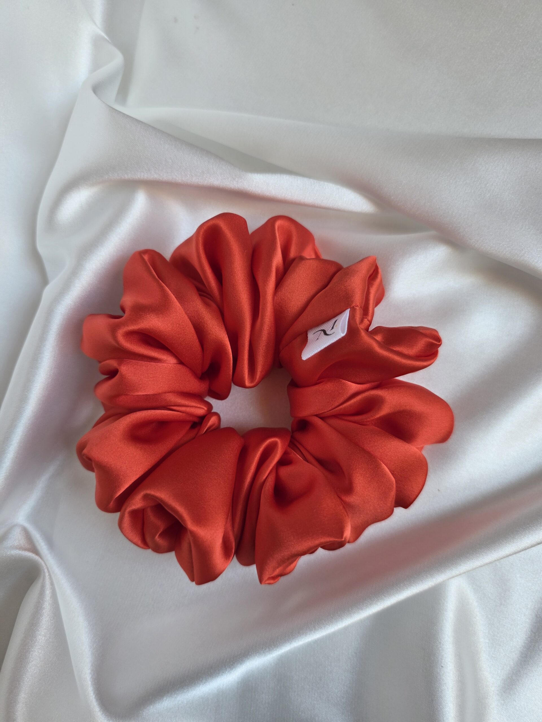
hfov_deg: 58.9
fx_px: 480
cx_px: 271
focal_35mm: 23
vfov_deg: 73.9
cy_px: 361
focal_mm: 6.3
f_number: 1.7
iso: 80
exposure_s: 1/100
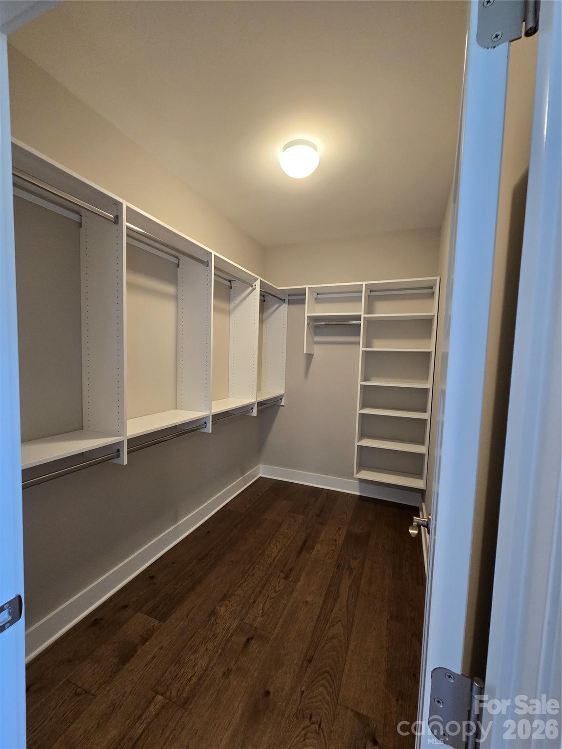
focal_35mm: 13
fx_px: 281
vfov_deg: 106.2
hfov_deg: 89.9
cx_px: 281
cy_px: 374
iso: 320
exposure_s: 1/60
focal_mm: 2.2
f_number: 2.2
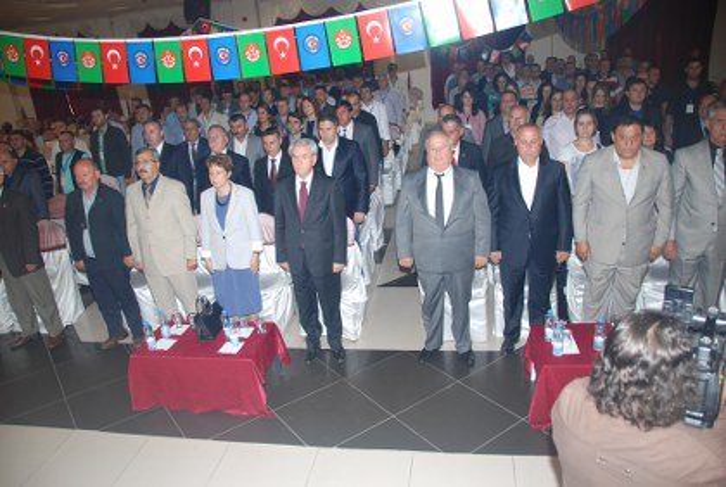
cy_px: 244
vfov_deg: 48.1
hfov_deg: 67.3
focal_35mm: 27
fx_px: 546
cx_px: 363
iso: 200
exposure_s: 1/60
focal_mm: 18
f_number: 4
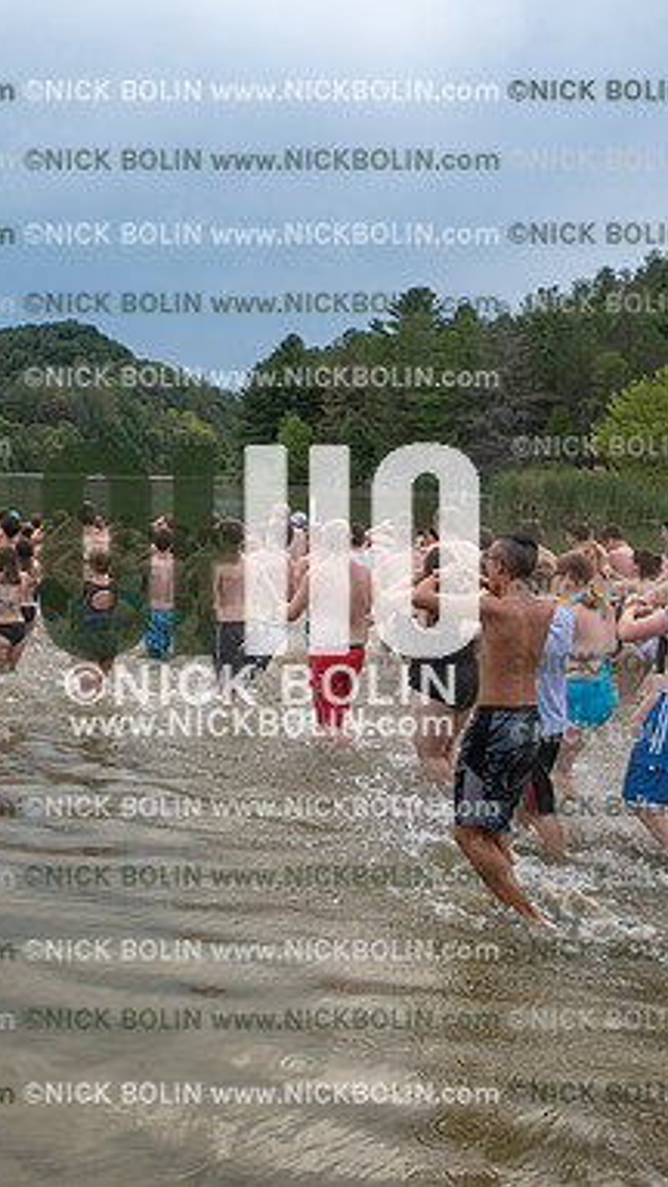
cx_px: 260
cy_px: 592
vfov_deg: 52.8
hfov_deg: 31.1
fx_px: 1197
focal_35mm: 38
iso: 160
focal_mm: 24
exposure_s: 1/800
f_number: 3.2
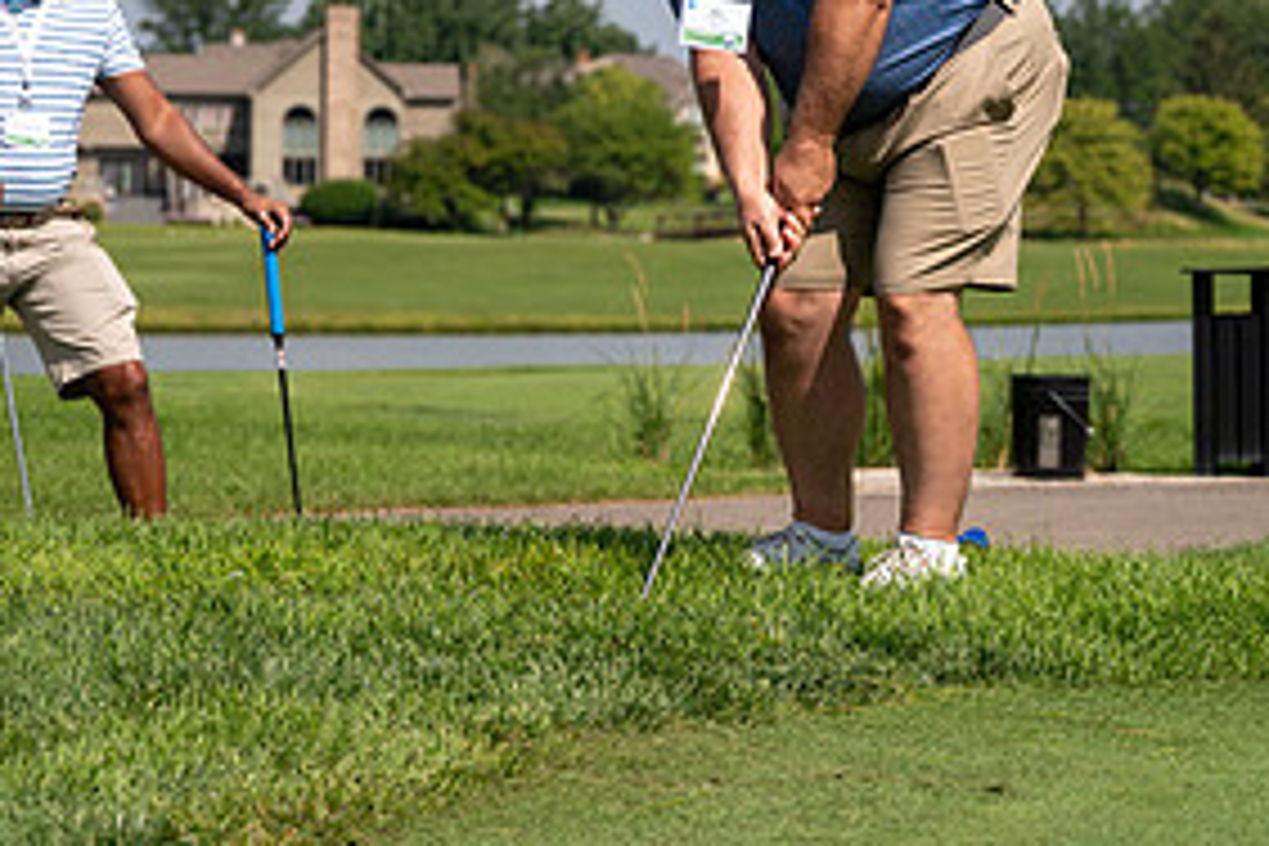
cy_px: 68
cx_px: 684
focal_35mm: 144
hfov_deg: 14.2
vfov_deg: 9.5
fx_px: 5076
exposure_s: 1/3200
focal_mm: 70
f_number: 4
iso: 250
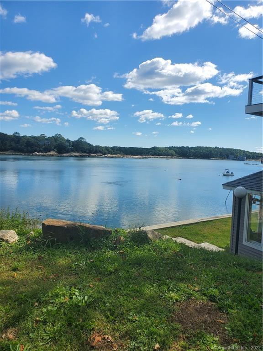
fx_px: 263
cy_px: 176
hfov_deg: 53.1
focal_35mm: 26
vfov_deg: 67.3
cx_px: 132
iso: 50
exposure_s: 1/1888
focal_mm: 4.3
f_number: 2.4
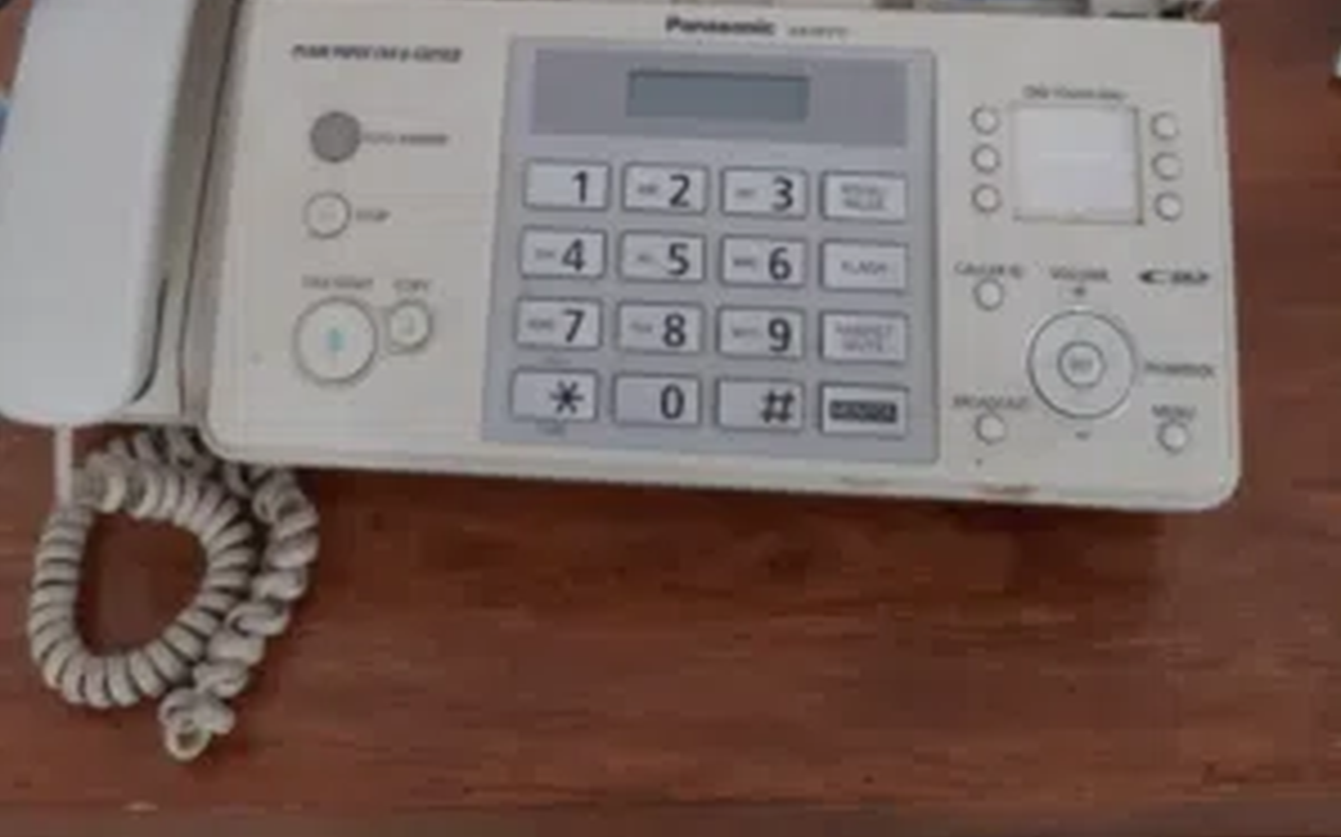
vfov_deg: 31.9
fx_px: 1352
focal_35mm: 37
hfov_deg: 52.8
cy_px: 9
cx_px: 670
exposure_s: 1/50
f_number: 1.7
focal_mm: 3.92
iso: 250
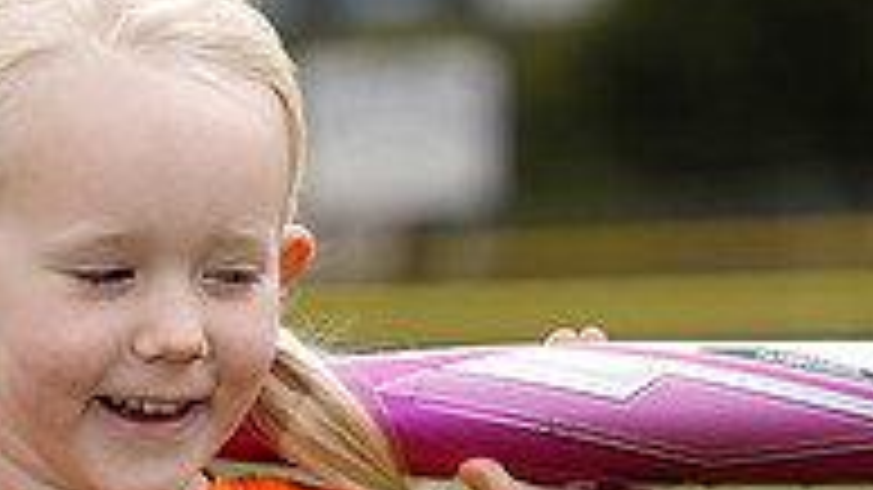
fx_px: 11154
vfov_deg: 2.5
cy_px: 677
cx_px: 112
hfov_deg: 4.5
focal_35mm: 482
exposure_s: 1/250
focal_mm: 154
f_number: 5.6
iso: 50
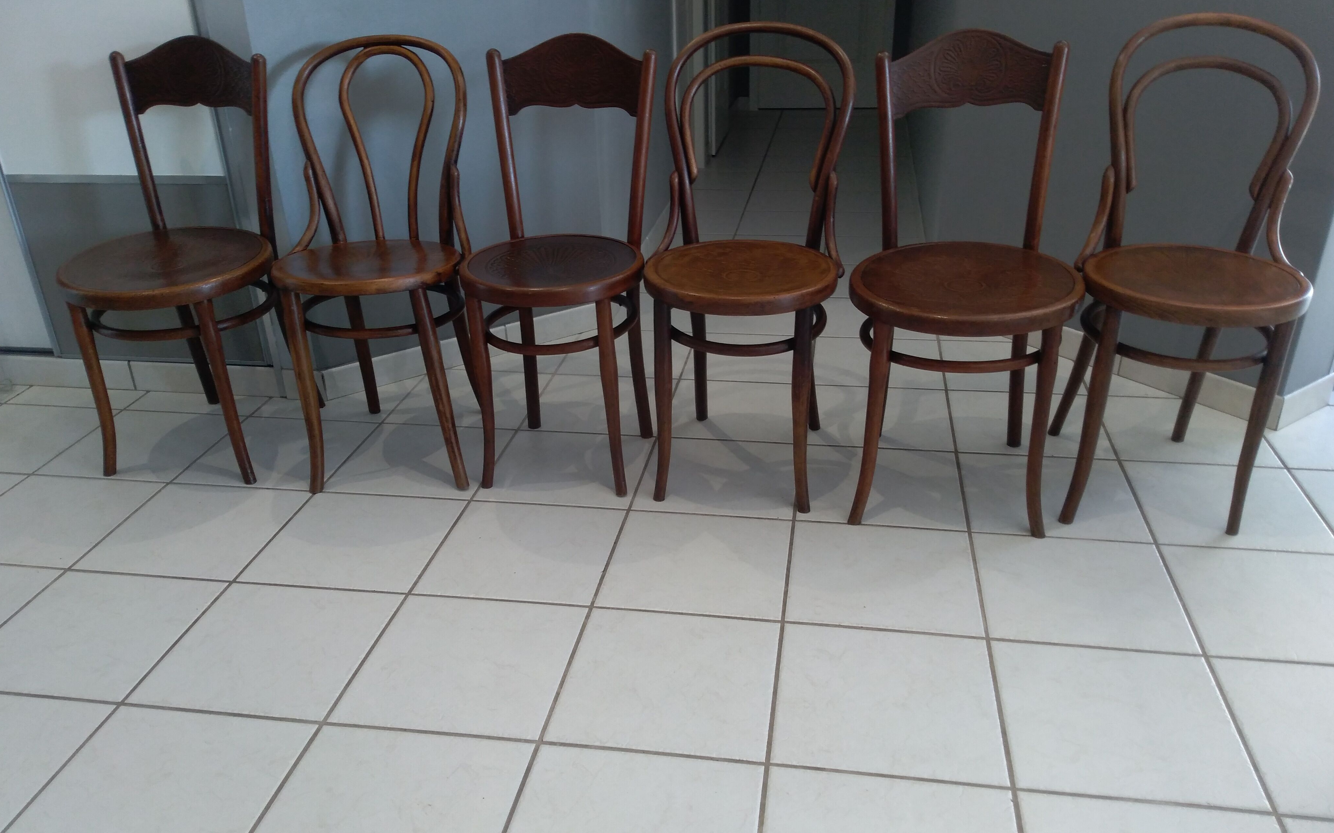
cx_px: 676
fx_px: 1018
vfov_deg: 44.5
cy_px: 460
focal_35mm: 28
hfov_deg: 66.5
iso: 189
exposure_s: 1/33.3
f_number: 2
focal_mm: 3.54
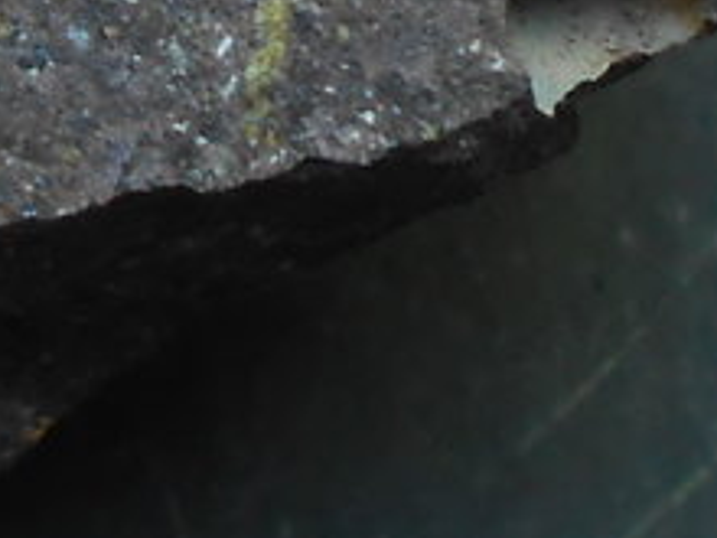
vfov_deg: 7.1
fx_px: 3915
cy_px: -978
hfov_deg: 9.6
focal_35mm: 189
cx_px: -798
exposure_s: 1/30
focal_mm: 4.6
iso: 80
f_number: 3.5
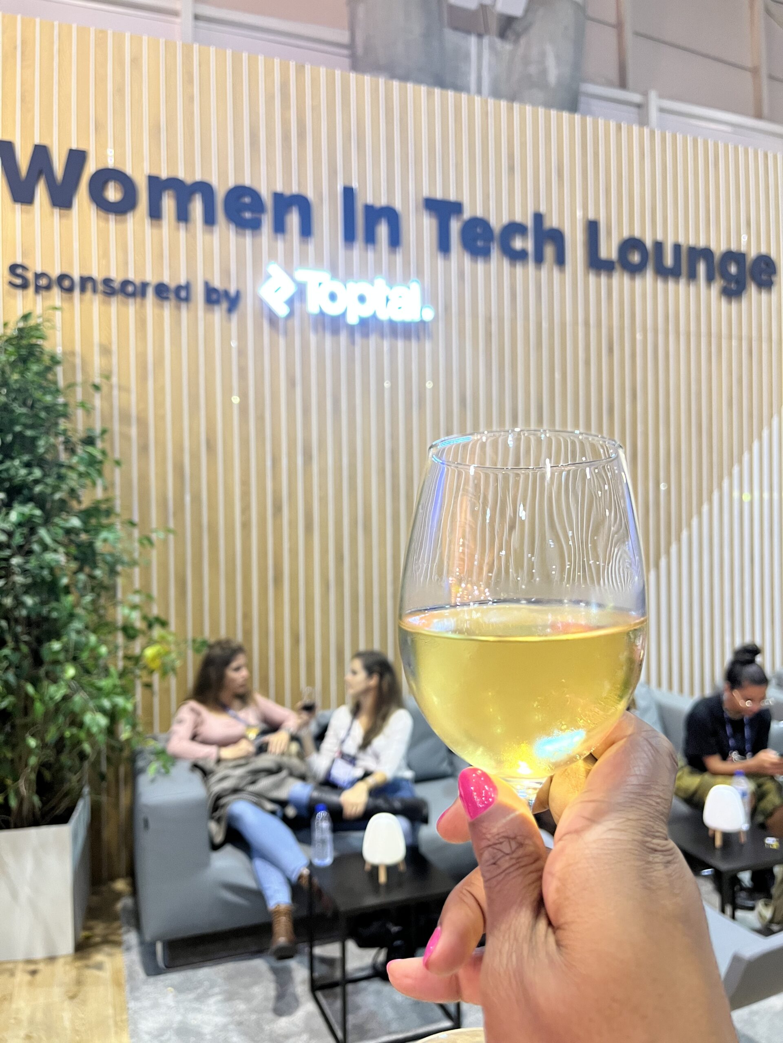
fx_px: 784
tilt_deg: -0.2
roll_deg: +1.0
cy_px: 522
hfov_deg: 53.1
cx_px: 392
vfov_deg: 67.3
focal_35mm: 26
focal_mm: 5.1
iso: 160
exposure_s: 1/50
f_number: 1.6
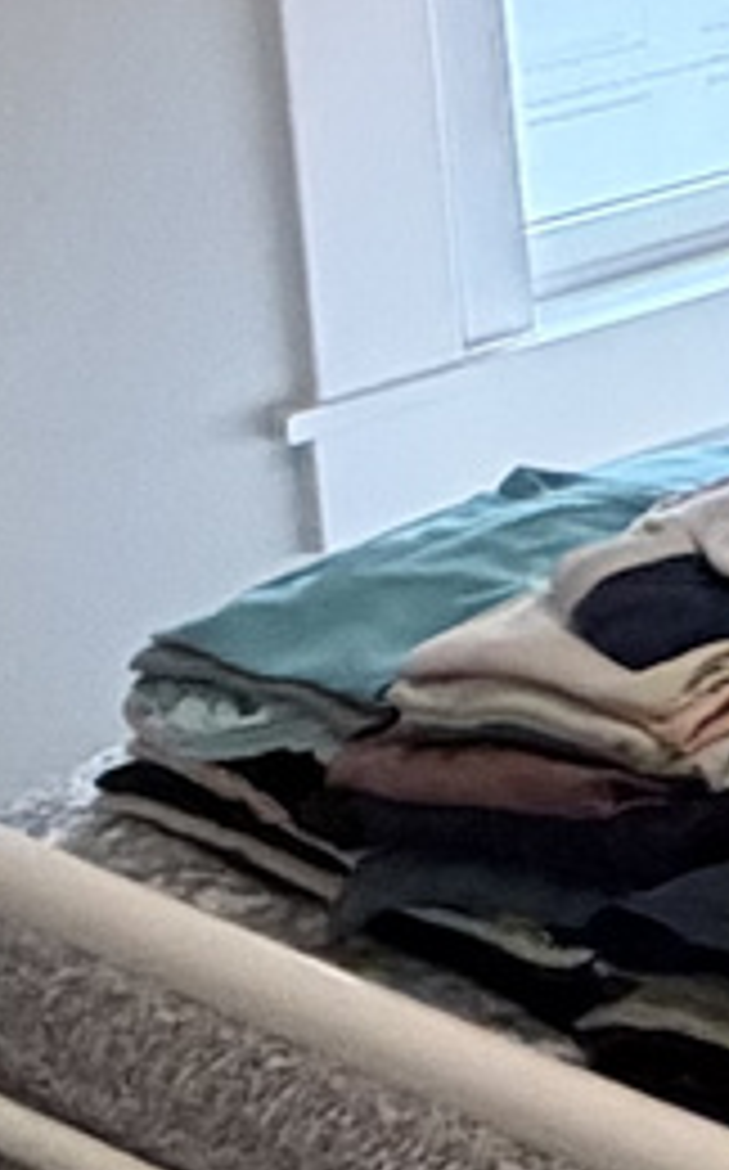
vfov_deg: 16.1
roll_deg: +0.2
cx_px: 3640
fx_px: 3727
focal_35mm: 117
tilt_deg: -5.8
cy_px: -662
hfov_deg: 6.3
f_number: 2.2
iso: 320
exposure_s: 1/60
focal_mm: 2.22
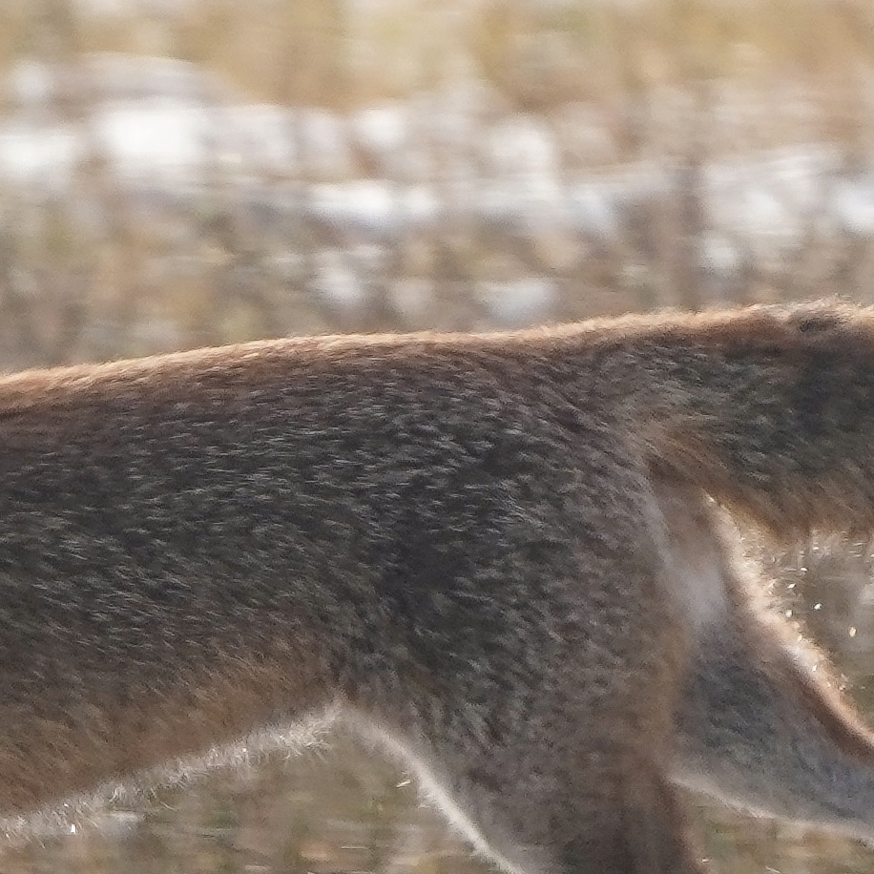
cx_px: 92
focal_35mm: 2659
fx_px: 75955
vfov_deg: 0.7
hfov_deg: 0.7
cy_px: 670
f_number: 7.1
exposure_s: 1/500
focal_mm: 600
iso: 250
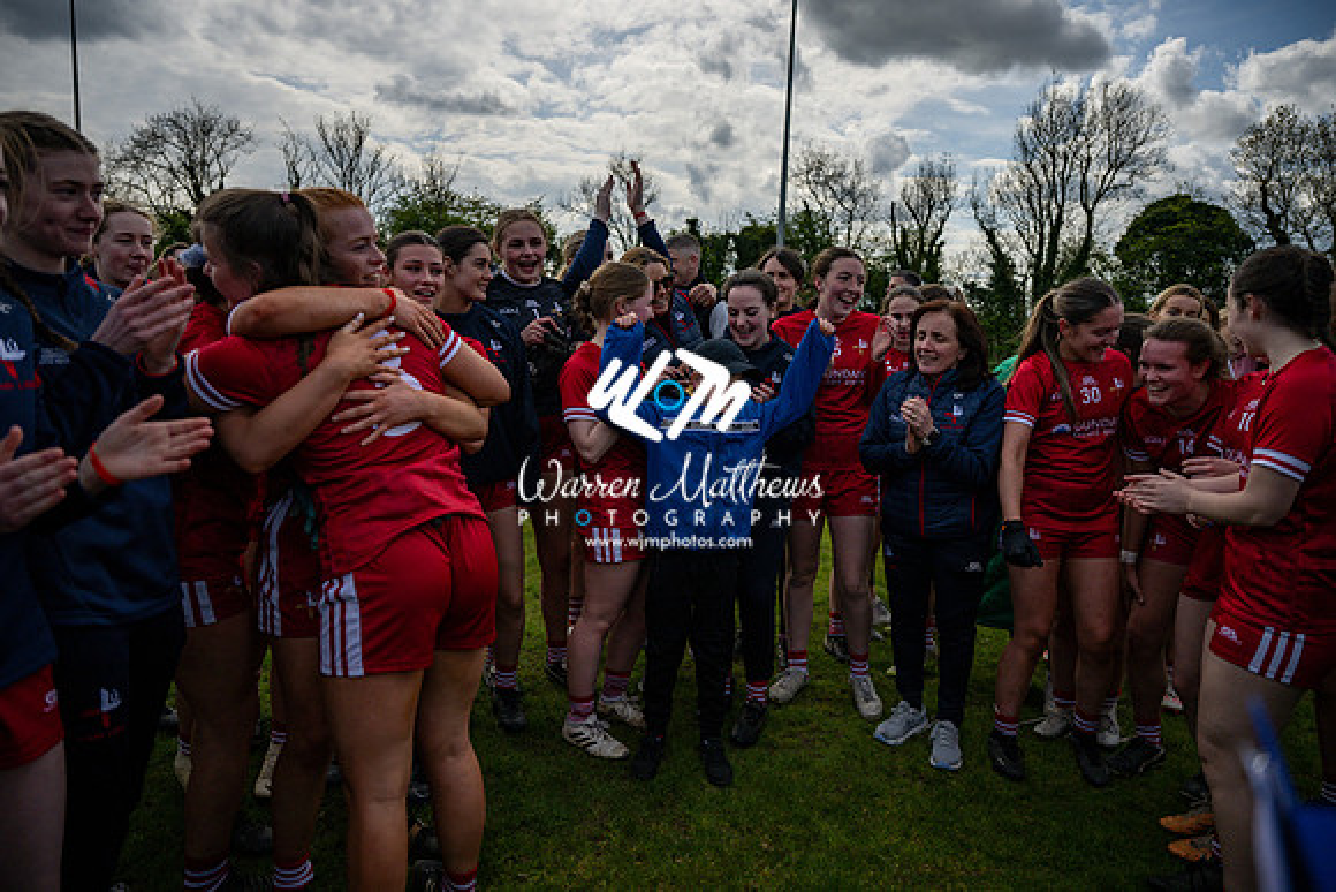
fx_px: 891
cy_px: 446
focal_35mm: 24
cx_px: 668
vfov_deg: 53.2
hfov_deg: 73.7
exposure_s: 1/8000
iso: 125
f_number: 2.8
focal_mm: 24
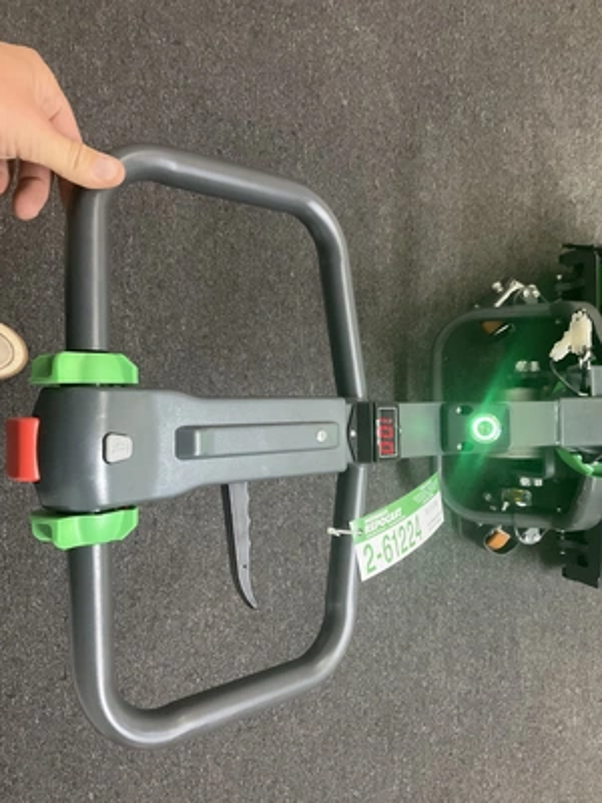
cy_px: 402
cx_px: 301
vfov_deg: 61.7
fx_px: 672
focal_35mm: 29
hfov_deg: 48.2
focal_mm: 3
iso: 400
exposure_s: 1/30
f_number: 1.8
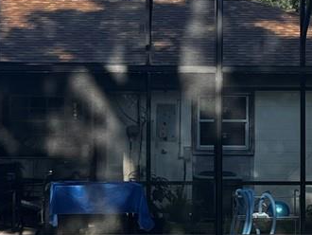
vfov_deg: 11.8
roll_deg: +0.1
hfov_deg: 15.6
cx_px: 140
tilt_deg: +1.5
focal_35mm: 126
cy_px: 84
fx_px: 1136
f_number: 1.5
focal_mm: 5.7
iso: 50
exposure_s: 1/1901
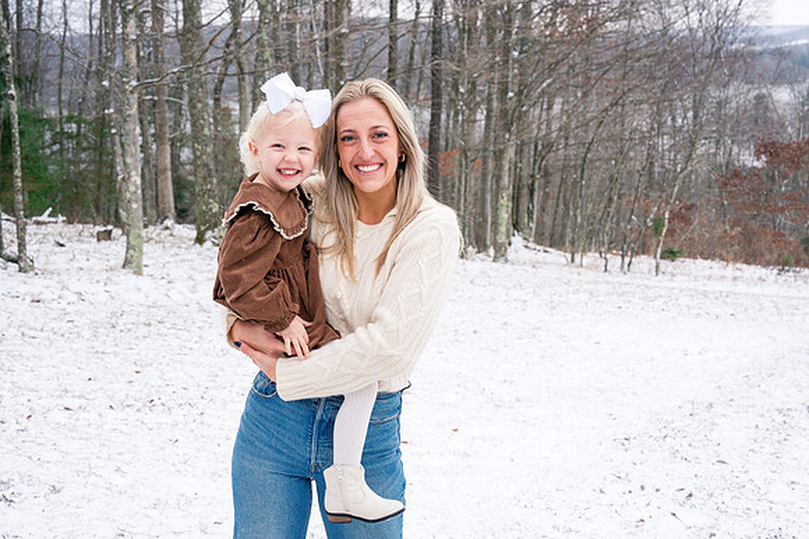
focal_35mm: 55
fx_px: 1236
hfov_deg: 36.2
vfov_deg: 24.6
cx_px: 404
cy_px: 270
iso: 1000
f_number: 8
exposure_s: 1/250
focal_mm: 55
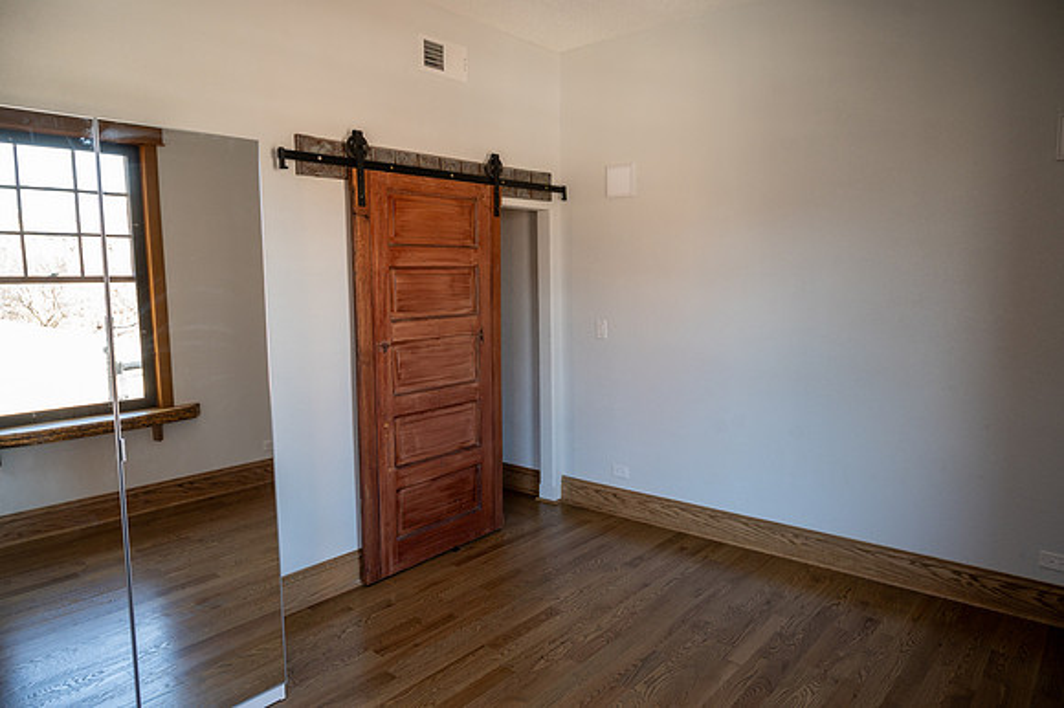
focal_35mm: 24
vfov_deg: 53.1
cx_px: 532
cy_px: 354
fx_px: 709
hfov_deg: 73.8
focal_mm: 24
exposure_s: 1/80
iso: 500
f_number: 5
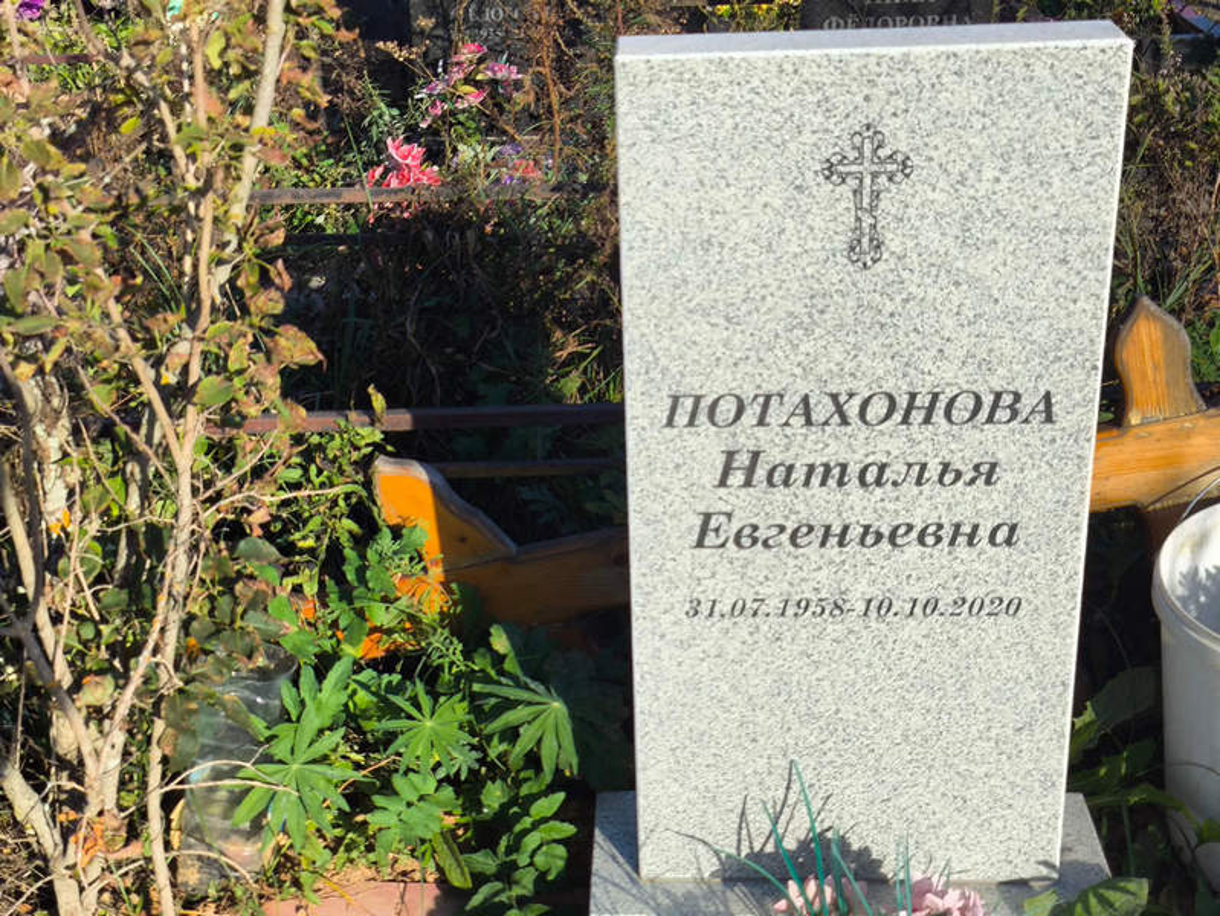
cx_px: 610
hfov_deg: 38.2
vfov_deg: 29.1
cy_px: 458
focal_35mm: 50
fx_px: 1763
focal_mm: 4.71
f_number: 1.7
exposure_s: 1/1158
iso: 50
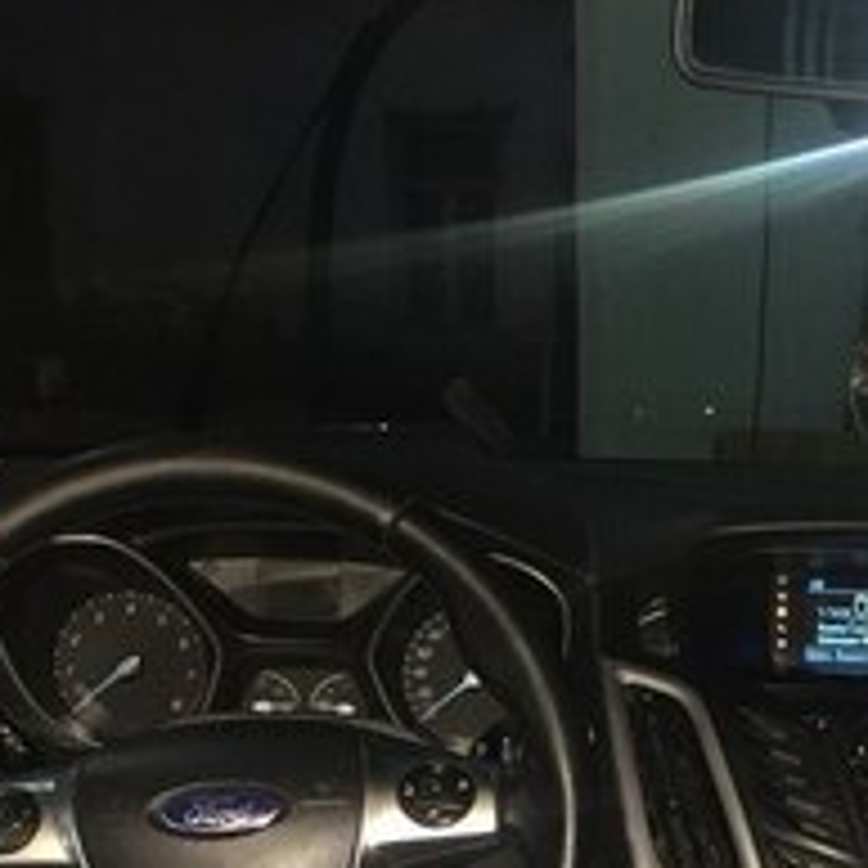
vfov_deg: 24.1
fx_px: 1872
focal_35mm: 66
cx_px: 774
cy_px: 989
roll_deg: -2.6
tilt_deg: -19.5
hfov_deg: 25.3
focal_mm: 4.15
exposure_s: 1/17
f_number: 2.2
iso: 200
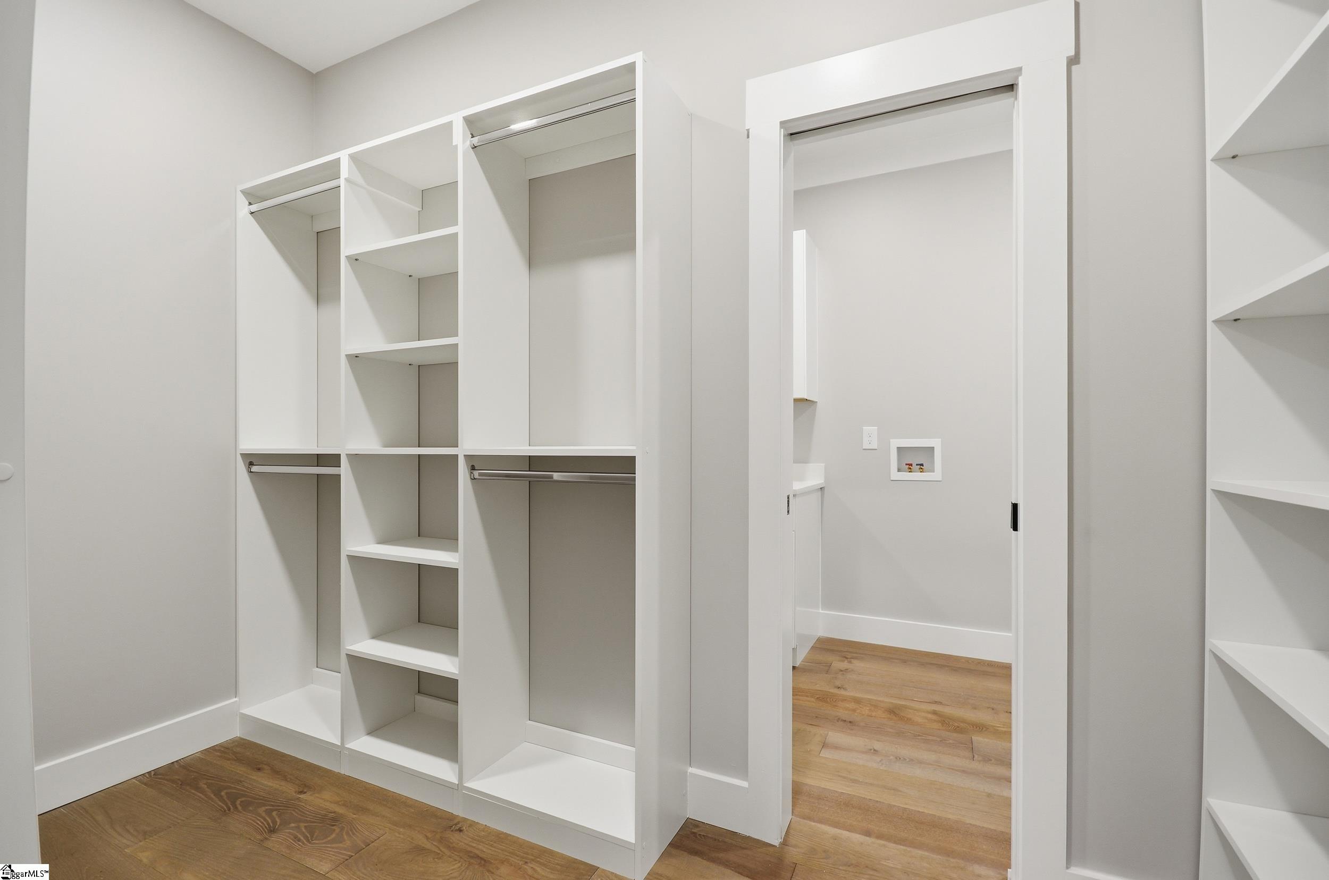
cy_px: 440
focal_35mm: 15
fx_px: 553
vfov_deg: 77.1
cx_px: 664
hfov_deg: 100.5
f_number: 9
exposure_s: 1/13
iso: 250
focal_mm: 10
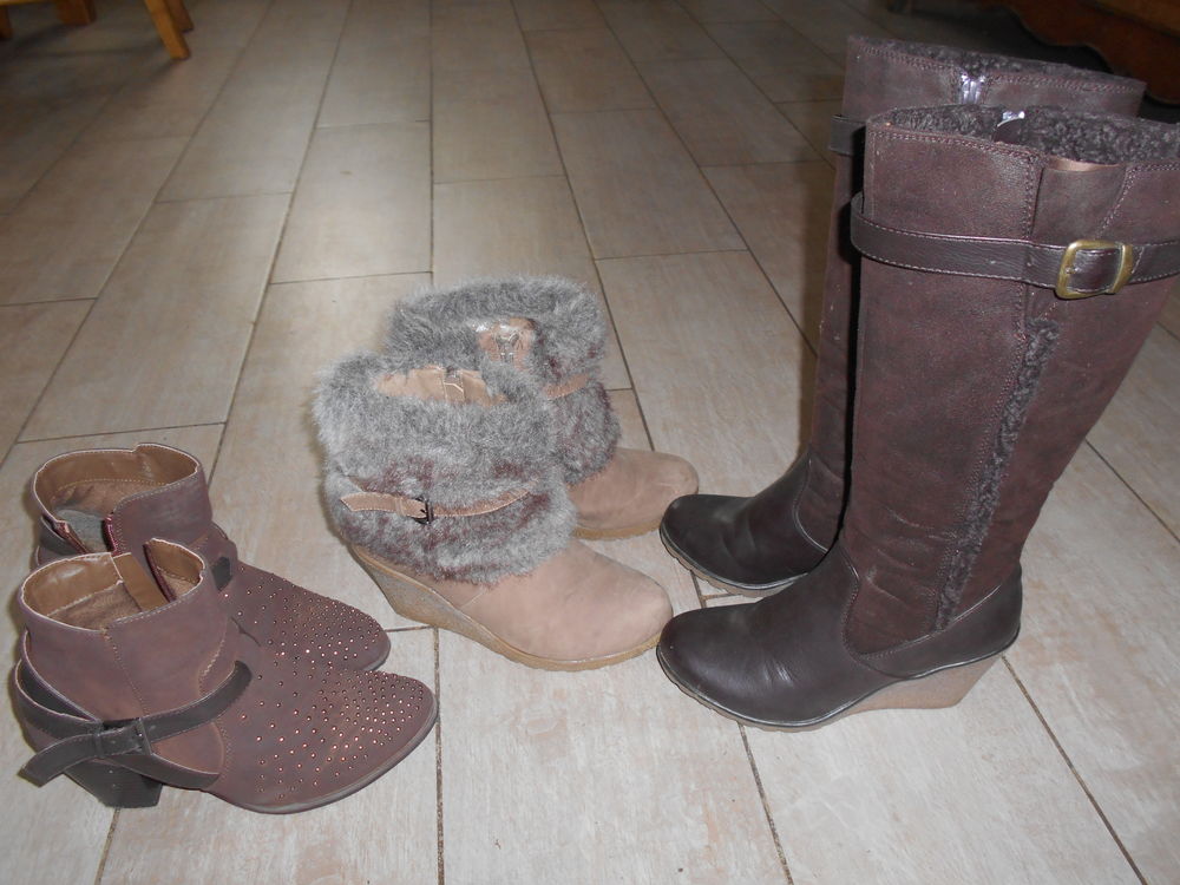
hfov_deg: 60.0
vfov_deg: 46.8
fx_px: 1023
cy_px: 442
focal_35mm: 30
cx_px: 590
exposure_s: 1/25
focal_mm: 5.1
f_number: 3.4
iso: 200
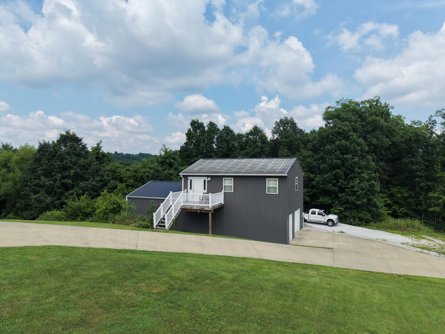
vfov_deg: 56.8
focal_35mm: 24
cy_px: 167
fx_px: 309
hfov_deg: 71.6
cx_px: 222
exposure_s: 1/5000
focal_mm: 8.67
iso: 280
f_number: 1.8
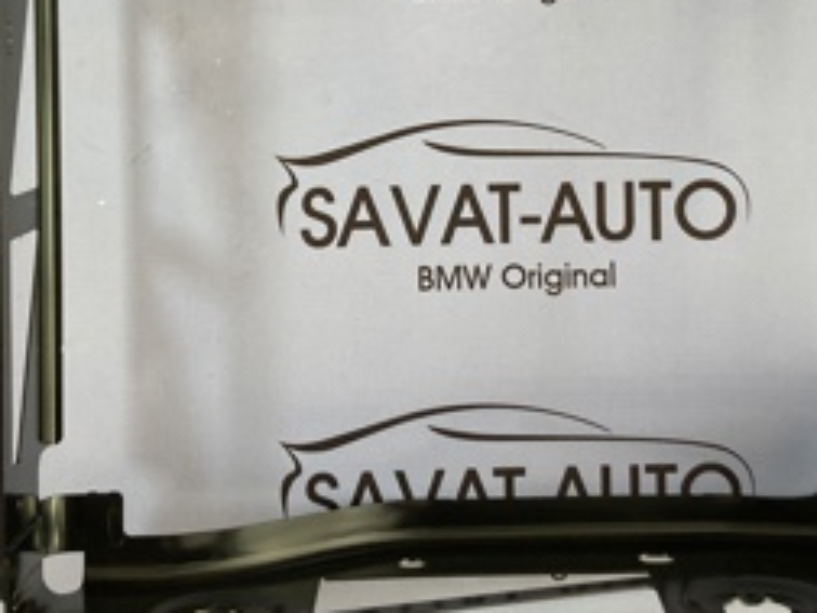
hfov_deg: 27.4
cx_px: 483
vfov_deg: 20.3
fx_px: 1676
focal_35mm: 71
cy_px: 57
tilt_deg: -88.0
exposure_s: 1/61
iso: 80
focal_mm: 3.99
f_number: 1.8
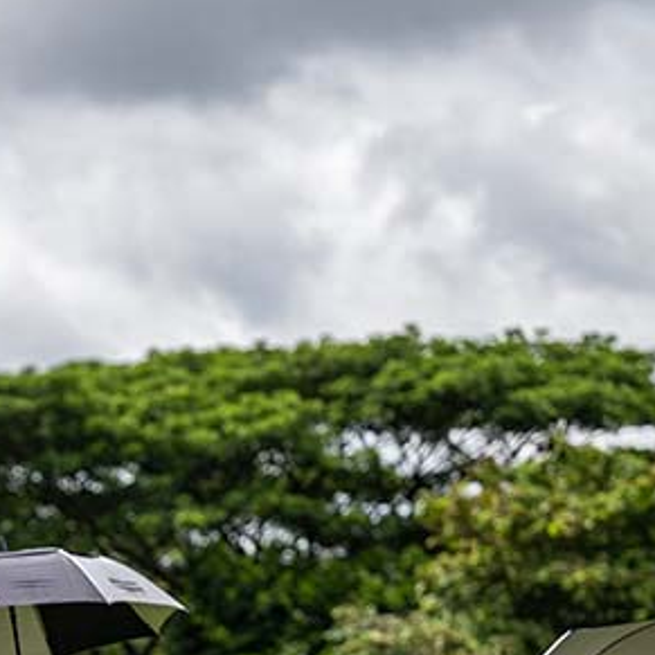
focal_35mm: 308
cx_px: -27
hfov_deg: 5.7
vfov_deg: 5.7
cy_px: 696
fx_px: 6594
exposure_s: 1/5000
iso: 360
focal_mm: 110
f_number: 2.8
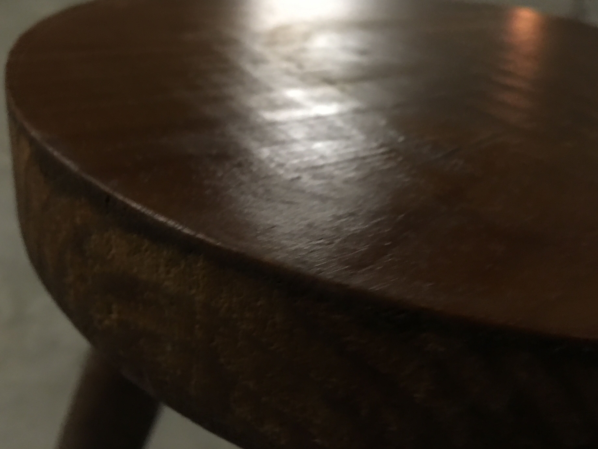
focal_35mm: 32
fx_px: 553
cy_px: 203
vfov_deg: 44.1
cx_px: 308
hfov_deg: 56.8
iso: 125
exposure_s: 1/4
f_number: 2.2
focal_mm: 4.15
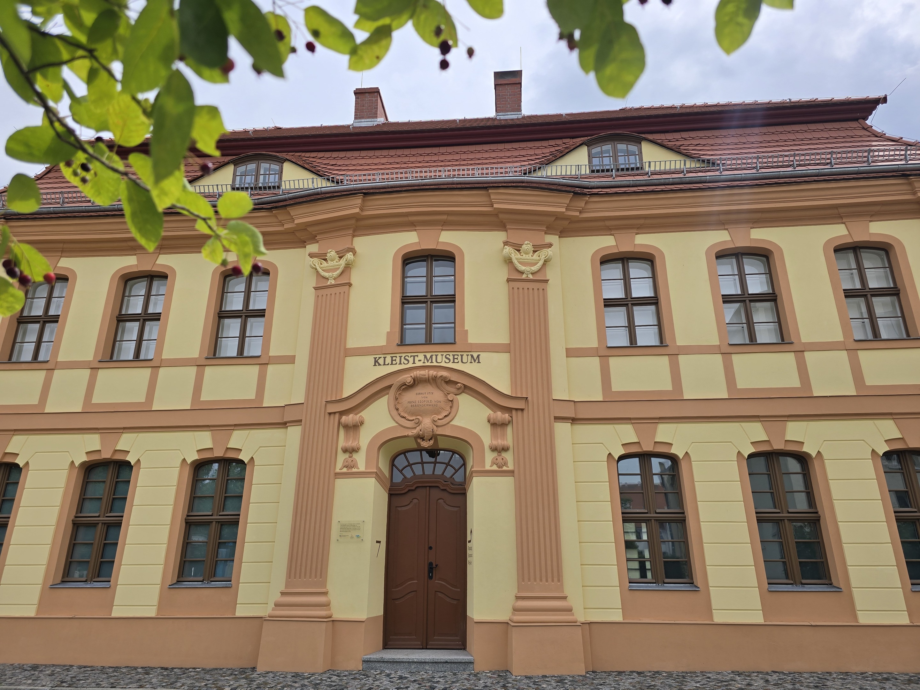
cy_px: 345
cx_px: 460
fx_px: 611
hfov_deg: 73.9
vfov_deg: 58.9
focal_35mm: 23
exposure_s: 1/1117
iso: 12
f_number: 1.7
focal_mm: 6.3
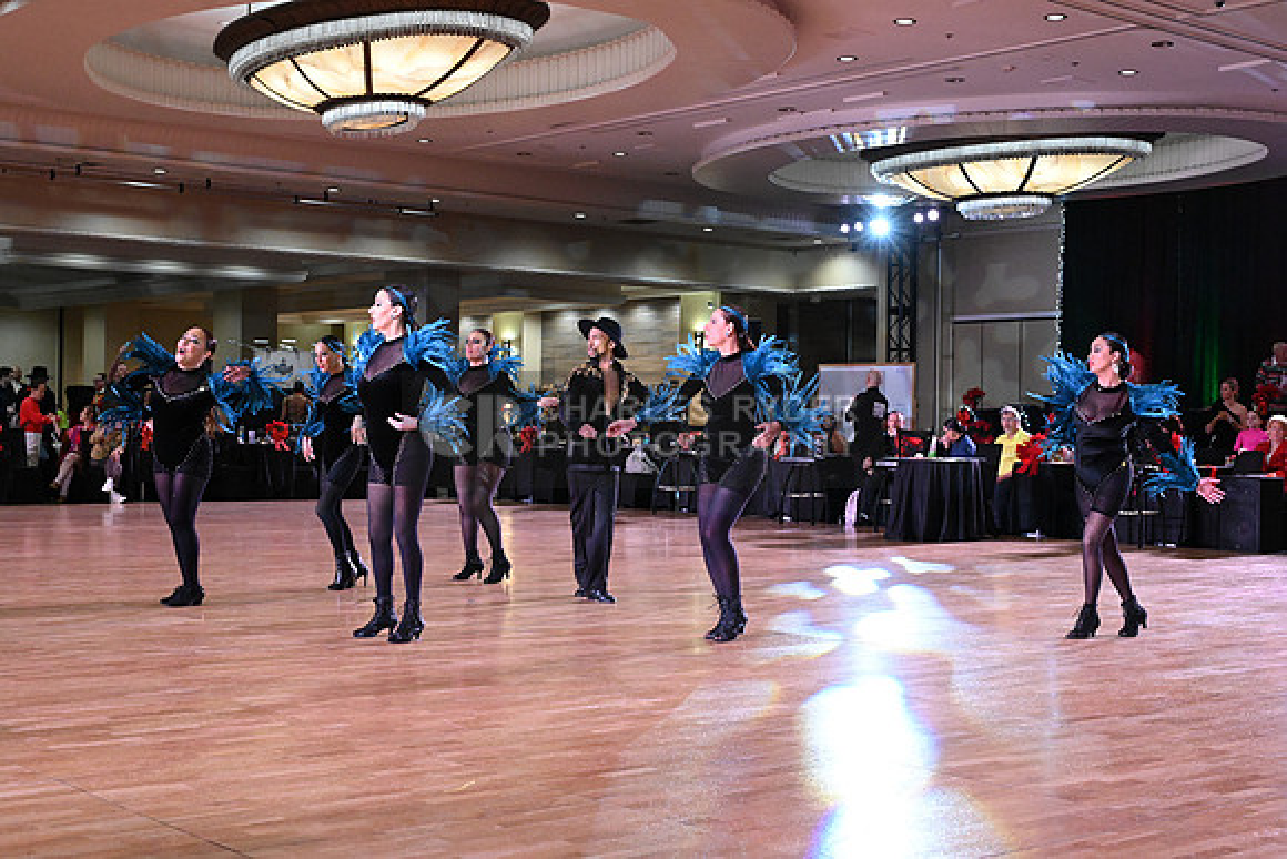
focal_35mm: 48
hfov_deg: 41.1
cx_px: 644
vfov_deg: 28.1
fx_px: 1716
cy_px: 430
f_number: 5.6
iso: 6400
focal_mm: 48
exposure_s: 1/320
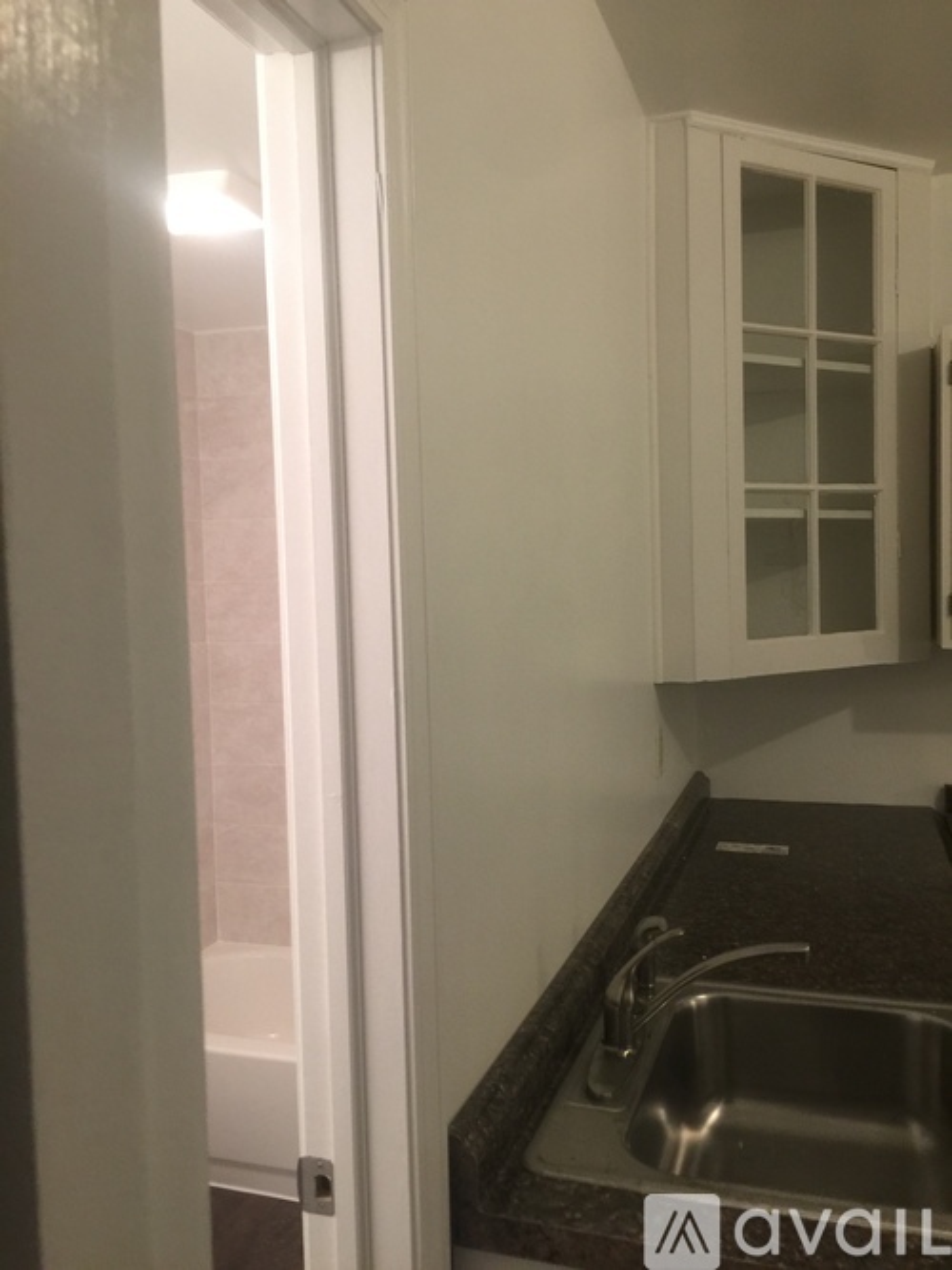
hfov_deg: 48.2
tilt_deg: -1.4
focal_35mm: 29
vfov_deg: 61.7
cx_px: 476
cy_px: 635
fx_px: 1064
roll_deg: +0.6
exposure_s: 1/15
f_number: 2.2
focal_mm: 4.15
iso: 64
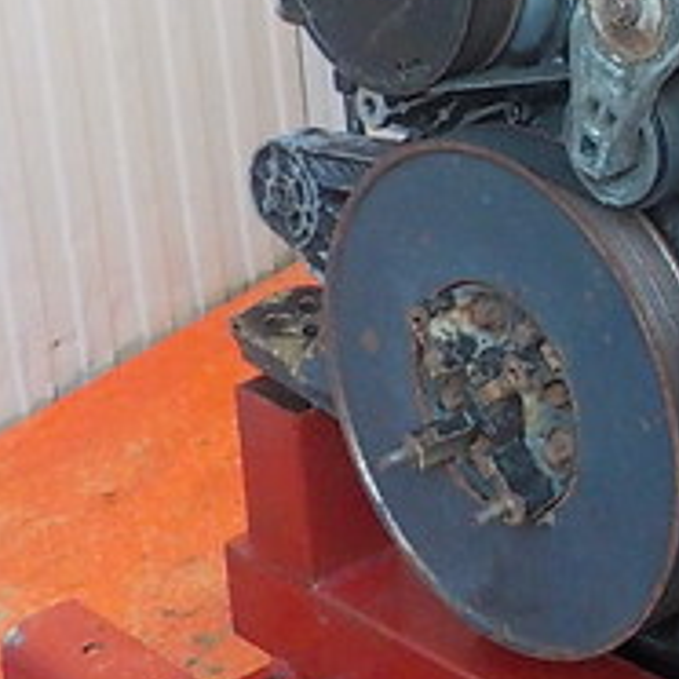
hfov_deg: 17.8
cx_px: 902
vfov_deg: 18.4
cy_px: -58
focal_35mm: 91
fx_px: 2019
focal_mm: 4.1
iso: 400
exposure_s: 1/25
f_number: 3.3
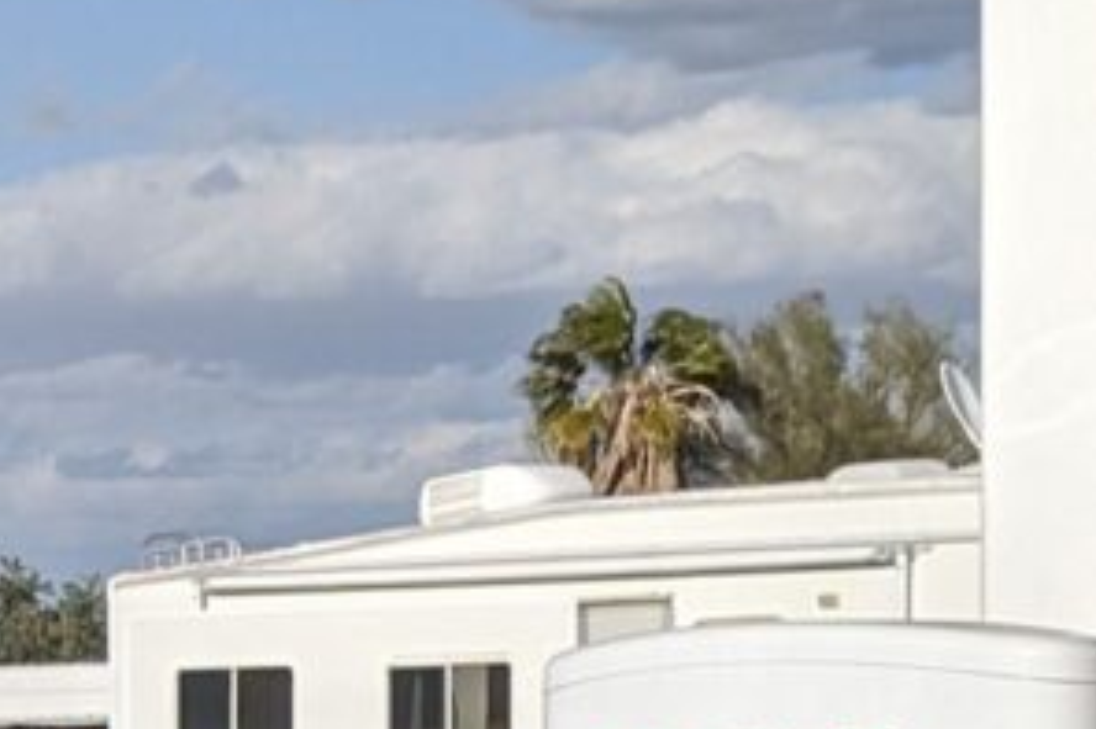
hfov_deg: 9.5
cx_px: -803
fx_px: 6298
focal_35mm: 207
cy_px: 1321
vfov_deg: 6.5
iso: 21
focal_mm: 6.9
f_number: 1.68
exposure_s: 1/2037
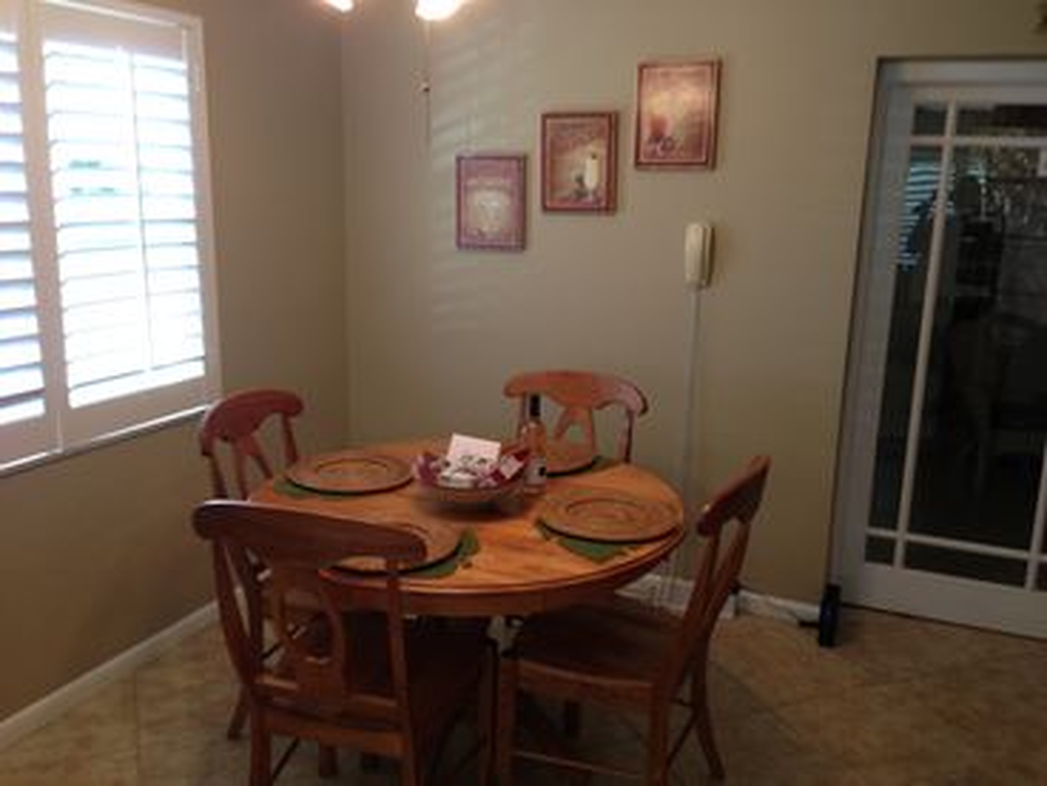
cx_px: 524
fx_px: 998
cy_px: 393
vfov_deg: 42.9
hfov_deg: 55.4
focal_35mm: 33
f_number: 2.4
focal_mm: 4.13
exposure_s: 1/20
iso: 50
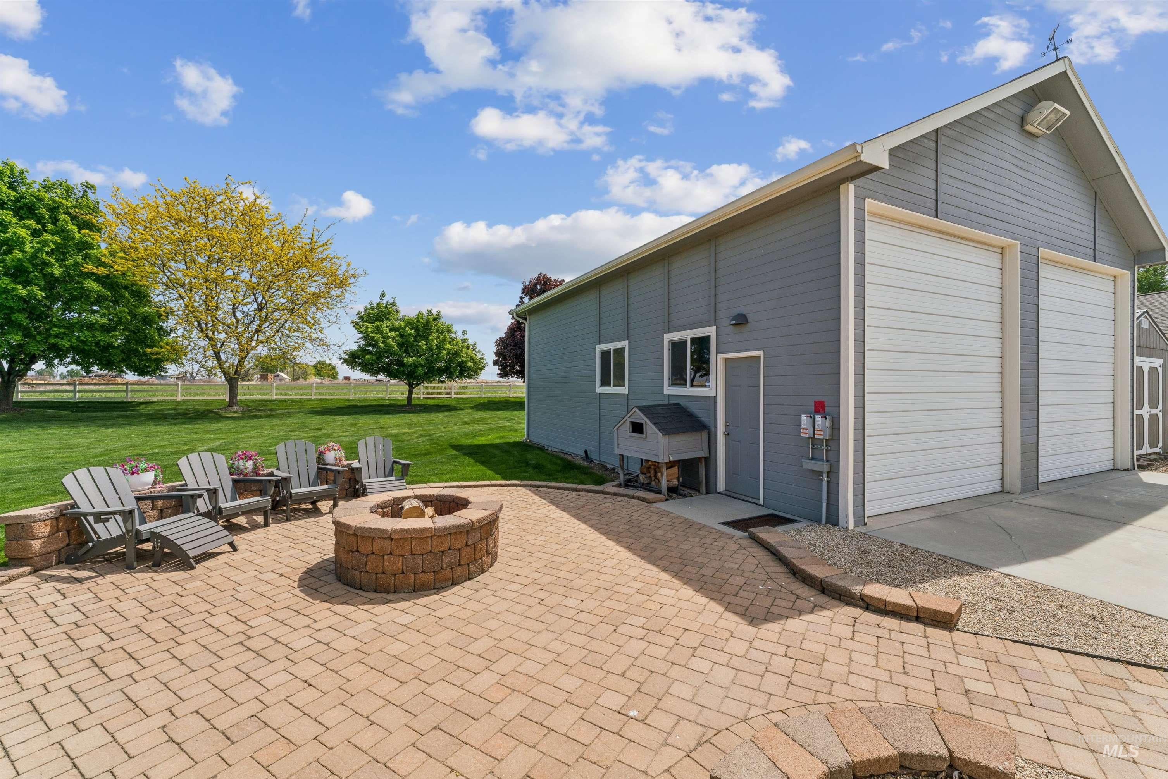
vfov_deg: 78.5
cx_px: 584
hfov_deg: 101.5
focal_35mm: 15
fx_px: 477
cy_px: 390
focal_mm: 14.7
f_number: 13
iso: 400
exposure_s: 1/250
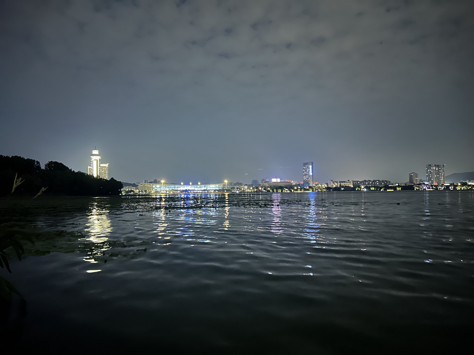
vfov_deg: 53.1
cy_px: 178
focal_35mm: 26
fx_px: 356
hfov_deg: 67.3
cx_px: 237
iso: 1250
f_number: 1.5
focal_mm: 5.7
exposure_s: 1/9
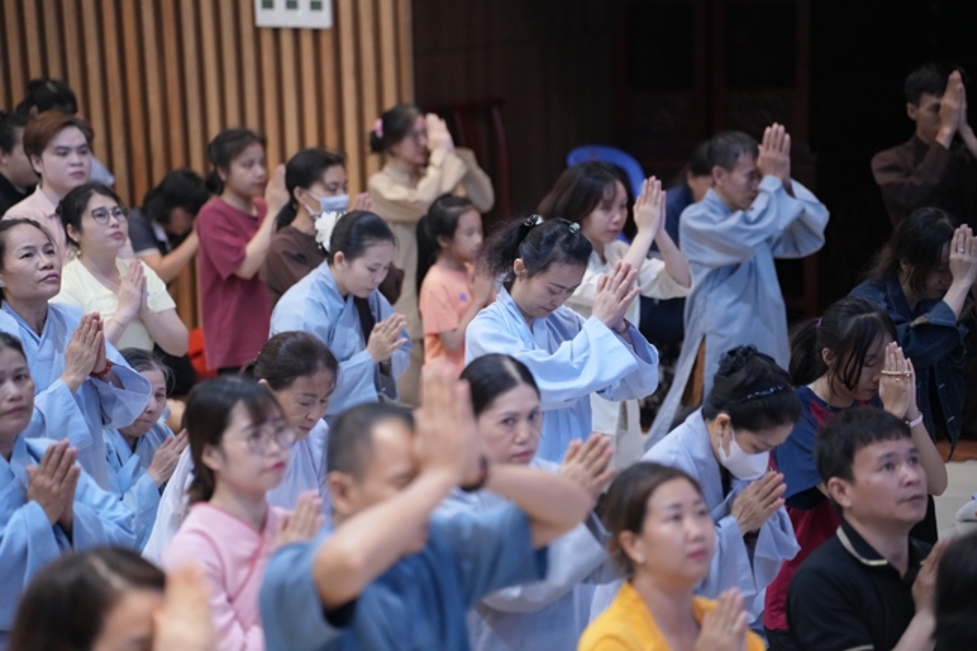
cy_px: 326
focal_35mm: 150
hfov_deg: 13.7
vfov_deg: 9.1
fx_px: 4070
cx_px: 488
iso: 6400
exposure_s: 1/250
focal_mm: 150
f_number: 2.8
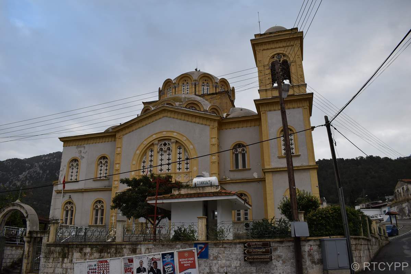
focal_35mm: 27
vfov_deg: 48.0
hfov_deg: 67.4
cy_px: 137
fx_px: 308
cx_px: 206
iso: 280
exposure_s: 1/250
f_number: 5.6
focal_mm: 18
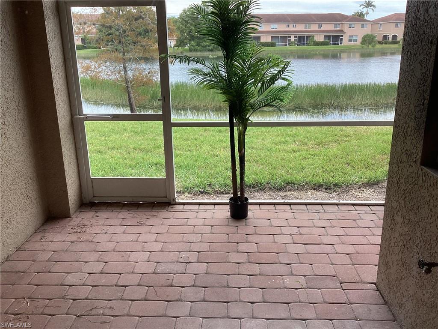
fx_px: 392
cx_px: 219
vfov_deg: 45.4
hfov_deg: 58.4
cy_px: 164
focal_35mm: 31
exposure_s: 1/120
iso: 32
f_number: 2.4
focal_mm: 3.3
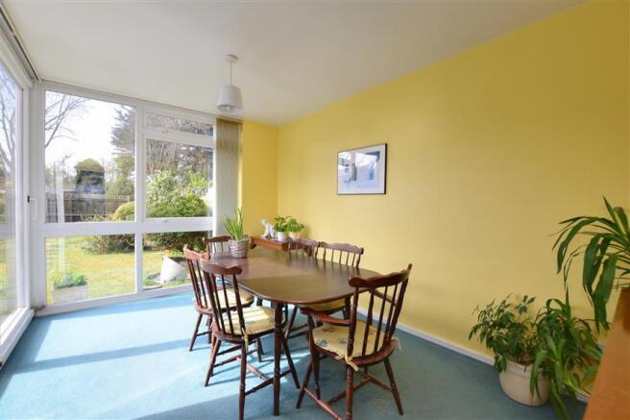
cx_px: 315
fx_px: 262
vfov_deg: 77.3
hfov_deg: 100.4
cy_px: 210
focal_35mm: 15
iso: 200
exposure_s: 1/60
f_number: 7.1
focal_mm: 10
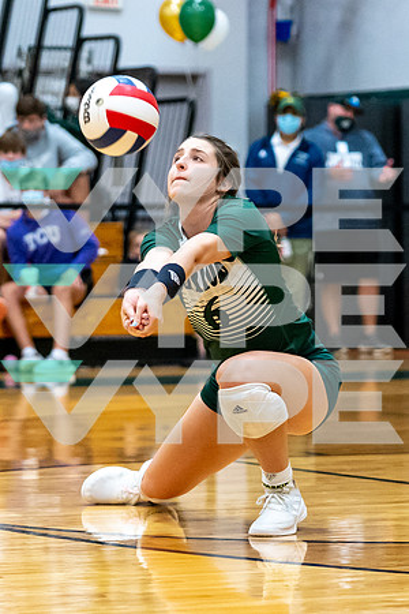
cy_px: 281
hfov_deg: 7.2
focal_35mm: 191
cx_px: 213
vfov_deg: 10.8
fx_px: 3258
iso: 3200
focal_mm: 80
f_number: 2.8
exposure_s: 1/1250
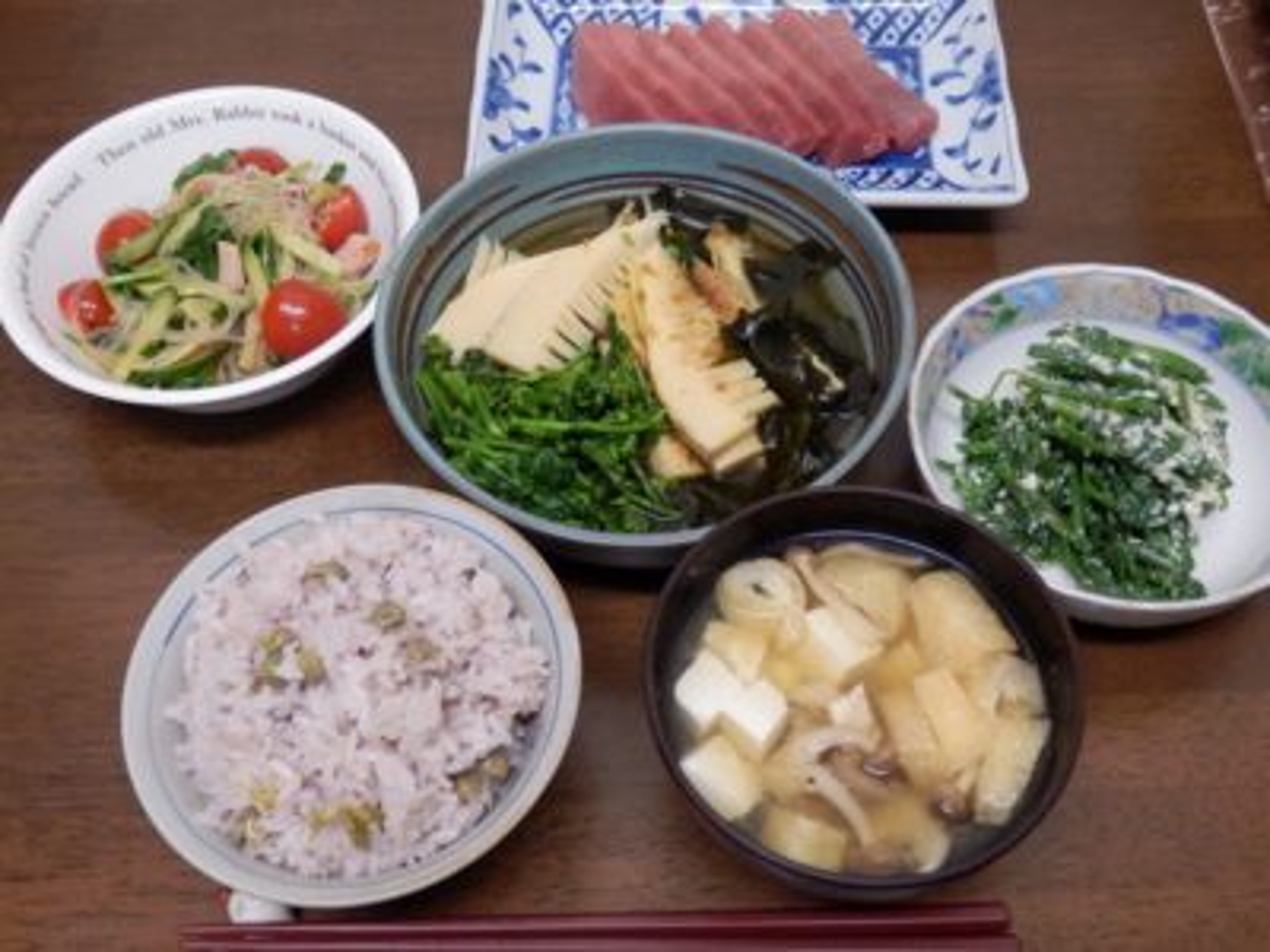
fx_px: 1357
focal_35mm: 37
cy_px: 476
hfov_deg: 50.1
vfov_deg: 38.7
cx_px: 635
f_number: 3.6
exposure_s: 1/30
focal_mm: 6.6
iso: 800
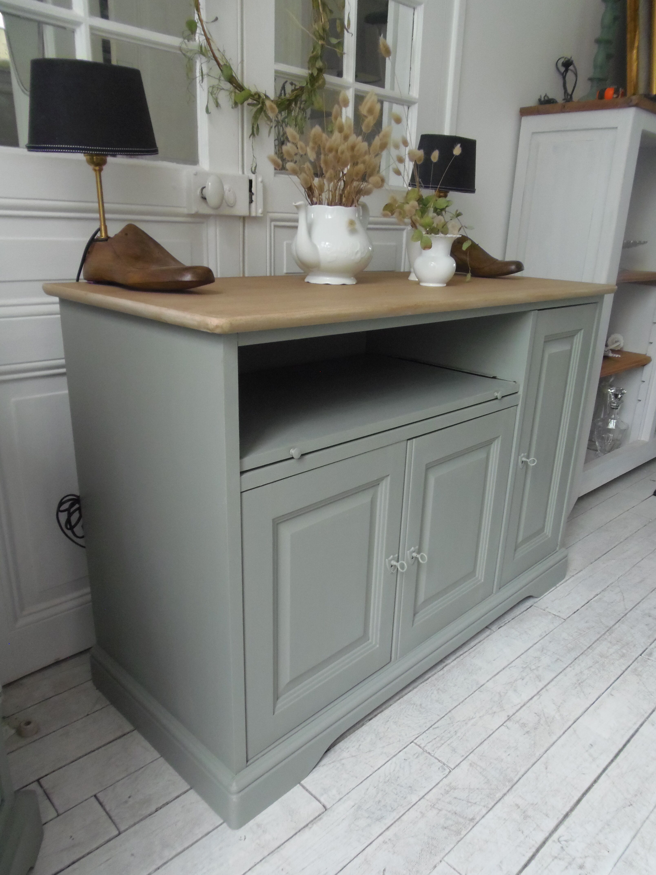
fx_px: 606
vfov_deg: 71.6
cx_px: 328
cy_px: 438
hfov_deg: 56.8
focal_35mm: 24
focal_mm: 4.3
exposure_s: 1/30
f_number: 2.9
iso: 250
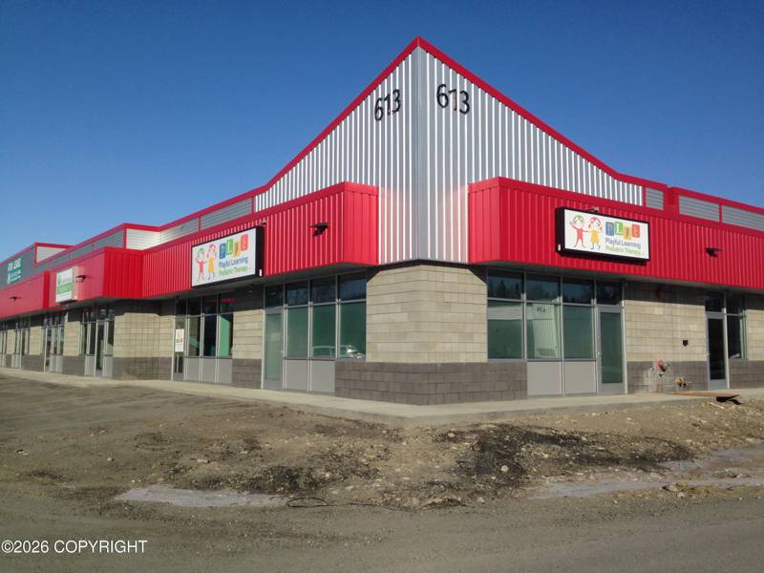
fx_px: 728
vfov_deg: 42.9
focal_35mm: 33
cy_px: 286
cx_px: 382
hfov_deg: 55.4
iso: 50
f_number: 2.4
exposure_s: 1/2463
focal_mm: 4.12
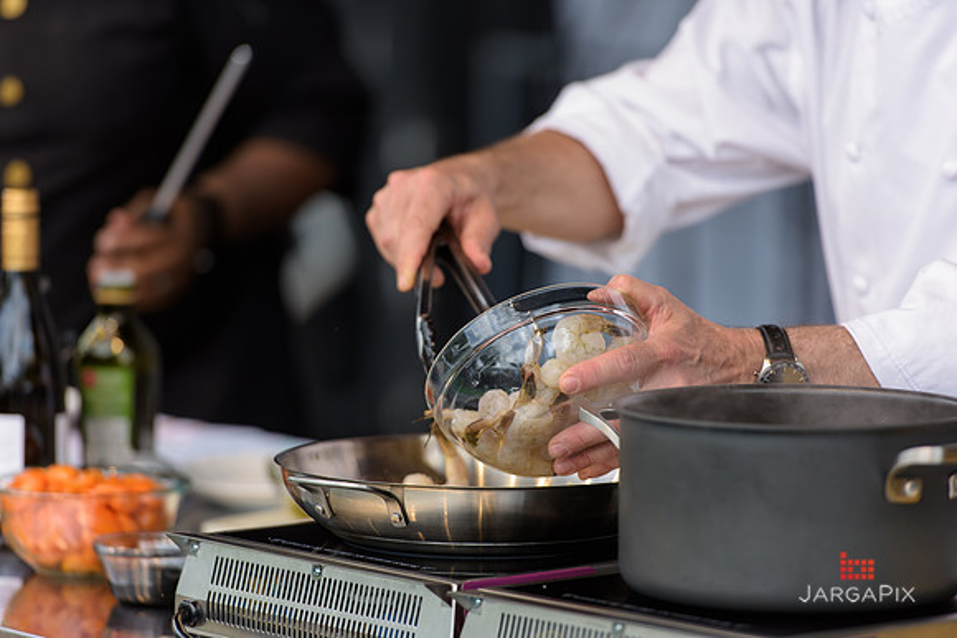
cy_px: 319
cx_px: 478
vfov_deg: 6.9
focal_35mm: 200
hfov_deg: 10.3
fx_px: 5318
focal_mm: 200
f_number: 3.2
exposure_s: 1/800
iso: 250
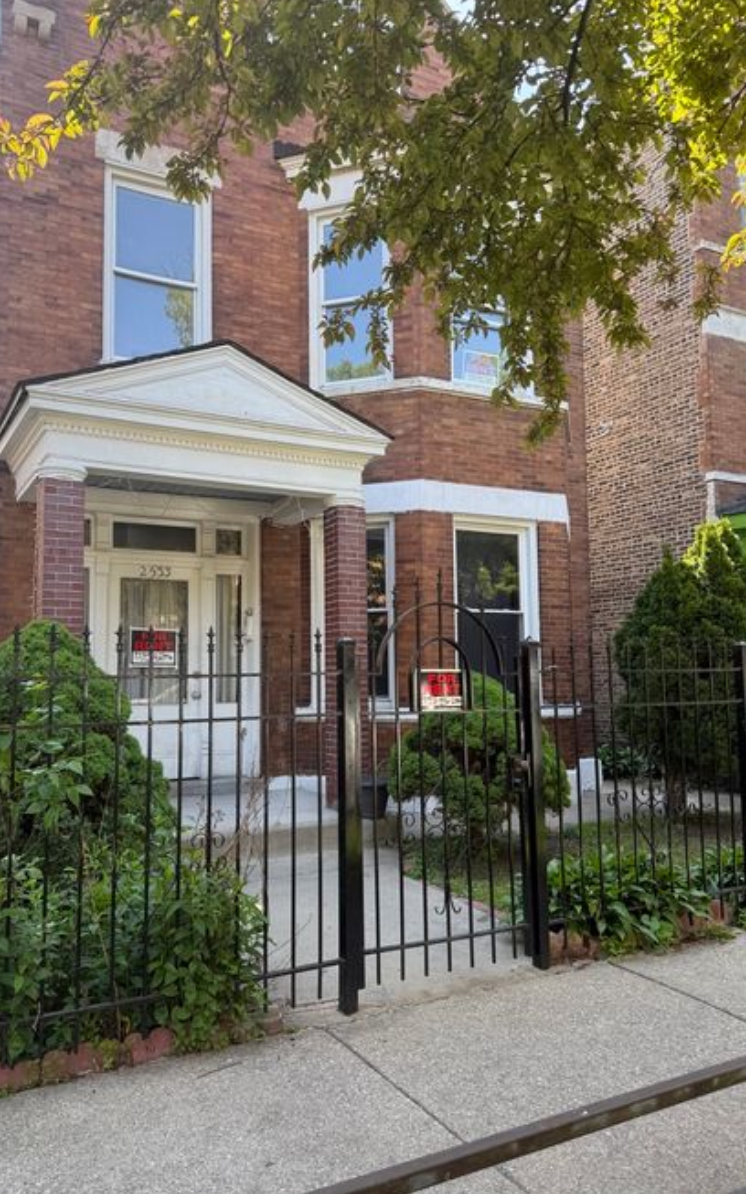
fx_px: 846
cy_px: 597
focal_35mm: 26
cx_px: 325
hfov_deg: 47.5
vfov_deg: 70.4
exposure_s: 1/453
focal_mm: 6.76
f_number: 1.78
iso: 80
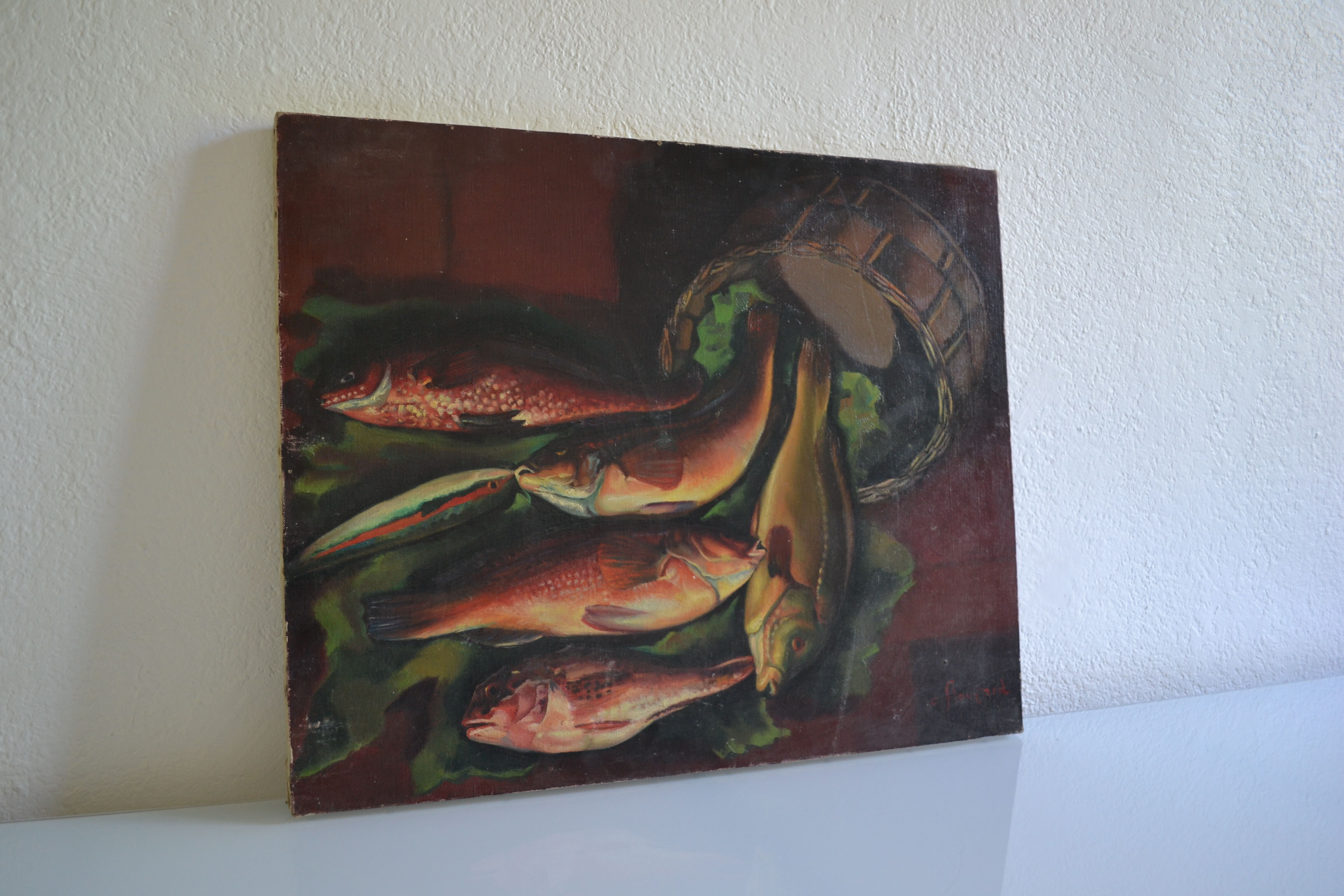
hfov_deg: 61.9
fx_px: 1120
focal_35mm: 30
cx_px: 672
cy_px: 448
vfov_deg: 43.6
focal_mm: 20
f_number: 3.8
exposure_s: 1/20
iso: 400
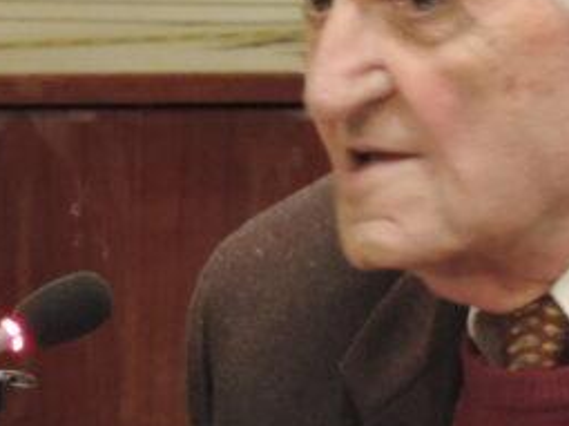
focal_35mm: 582
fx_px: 9562
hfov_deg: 3.4
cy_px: 199
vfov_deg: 2.6
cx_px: 150
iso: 800
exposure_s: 1/15
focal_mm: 25.8
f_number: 4.4
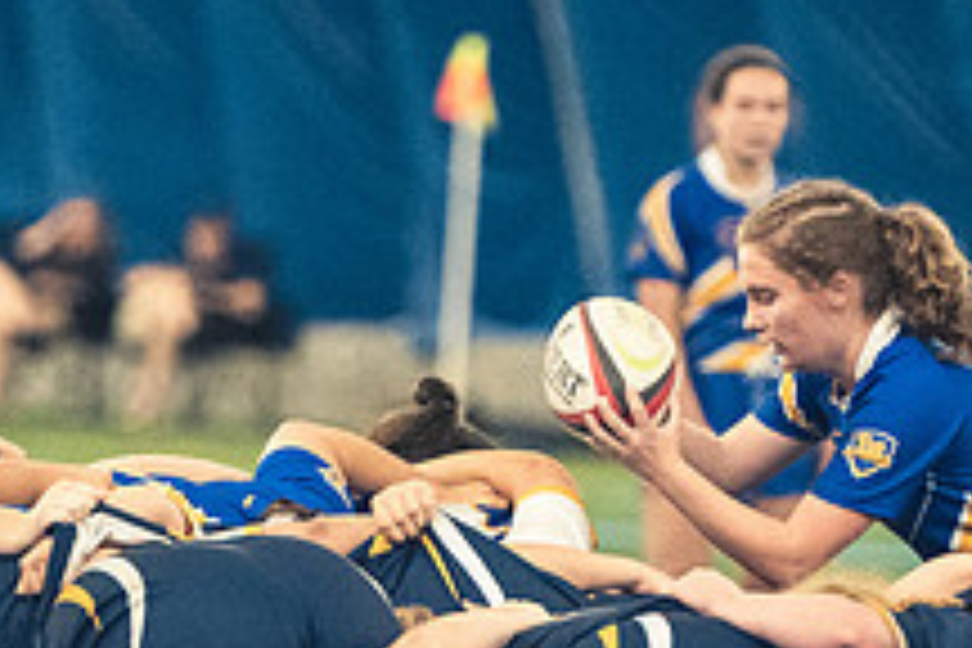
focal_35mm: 804
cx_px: 634
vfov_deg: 1.7
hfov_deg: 2.6
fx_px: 21706
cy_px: 558
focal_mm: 200
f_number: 2.8
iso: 12800
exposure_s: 1/500
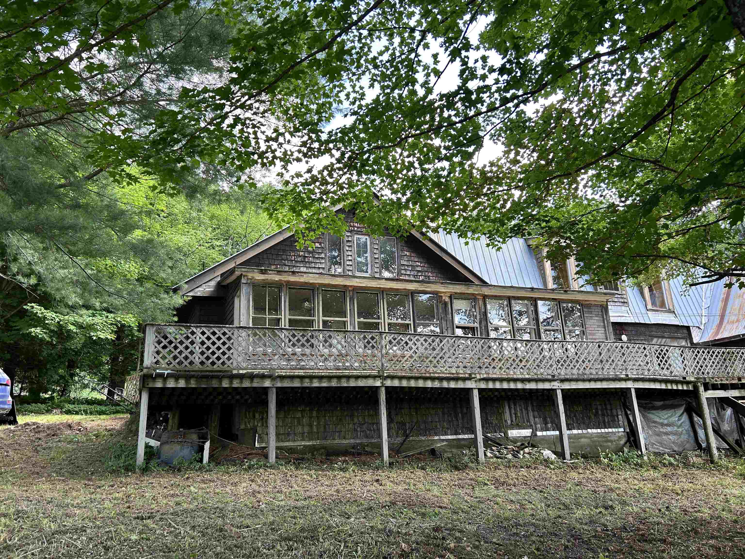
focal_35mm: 26
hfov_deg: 67.3
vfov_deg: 53.1
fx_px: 560
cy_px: 280
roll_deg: +2.8
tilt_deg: +16.2
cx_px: 372
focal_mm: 5.7
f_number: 1.5
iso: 40
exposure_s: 1/178
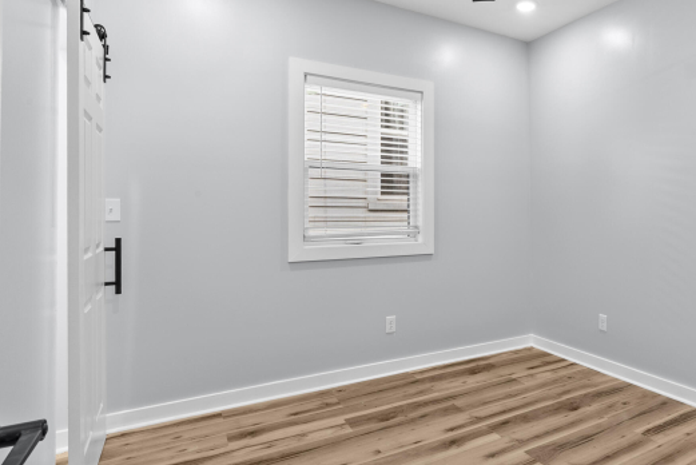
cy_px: 226
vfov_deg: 55.2
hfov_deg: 72.2
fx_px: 445
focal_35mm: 23
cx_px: 499
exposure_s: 1/2.5
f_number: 11
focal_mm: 16
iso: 400
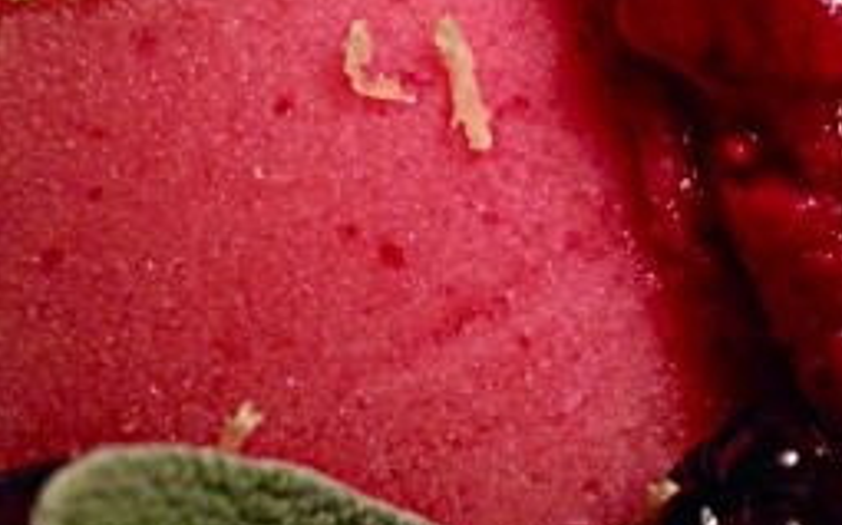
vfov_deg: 12.4
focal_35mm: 103
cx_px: 865
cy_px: -107
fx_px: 2362
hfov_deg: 19.6
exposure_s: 1/30
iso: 50
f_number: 2.4
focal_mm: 4.12
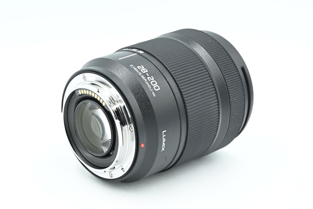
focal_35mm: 75
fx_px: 652
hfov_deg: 27.0
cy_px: 104
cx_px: 156
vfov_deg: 18.2
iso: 200
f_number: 14
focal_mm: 75
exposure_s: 1/13
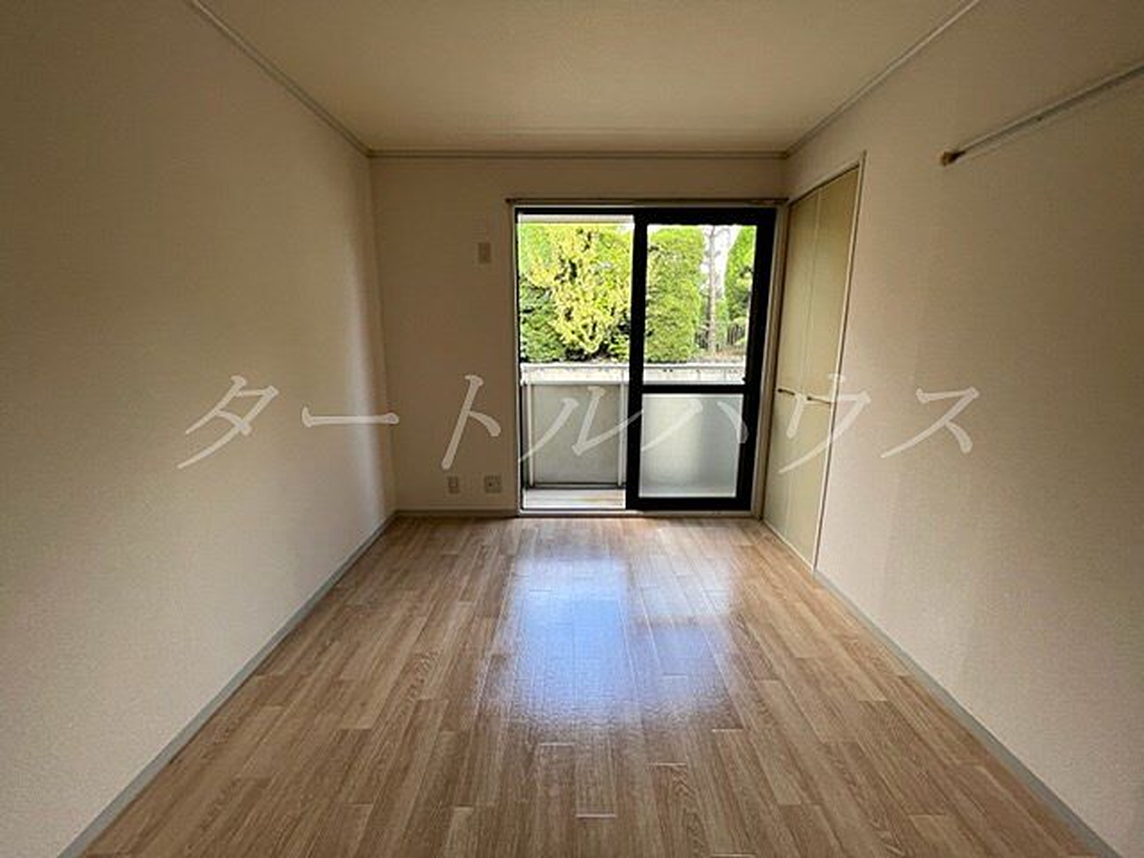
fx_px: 430
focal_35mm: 13
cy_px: 429
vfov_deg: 89.9
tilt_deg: -11.2
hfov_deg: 106.2
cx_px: 572
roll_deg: -0.4
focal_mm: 1.57
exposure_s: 1/99
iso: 64
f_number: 1.8
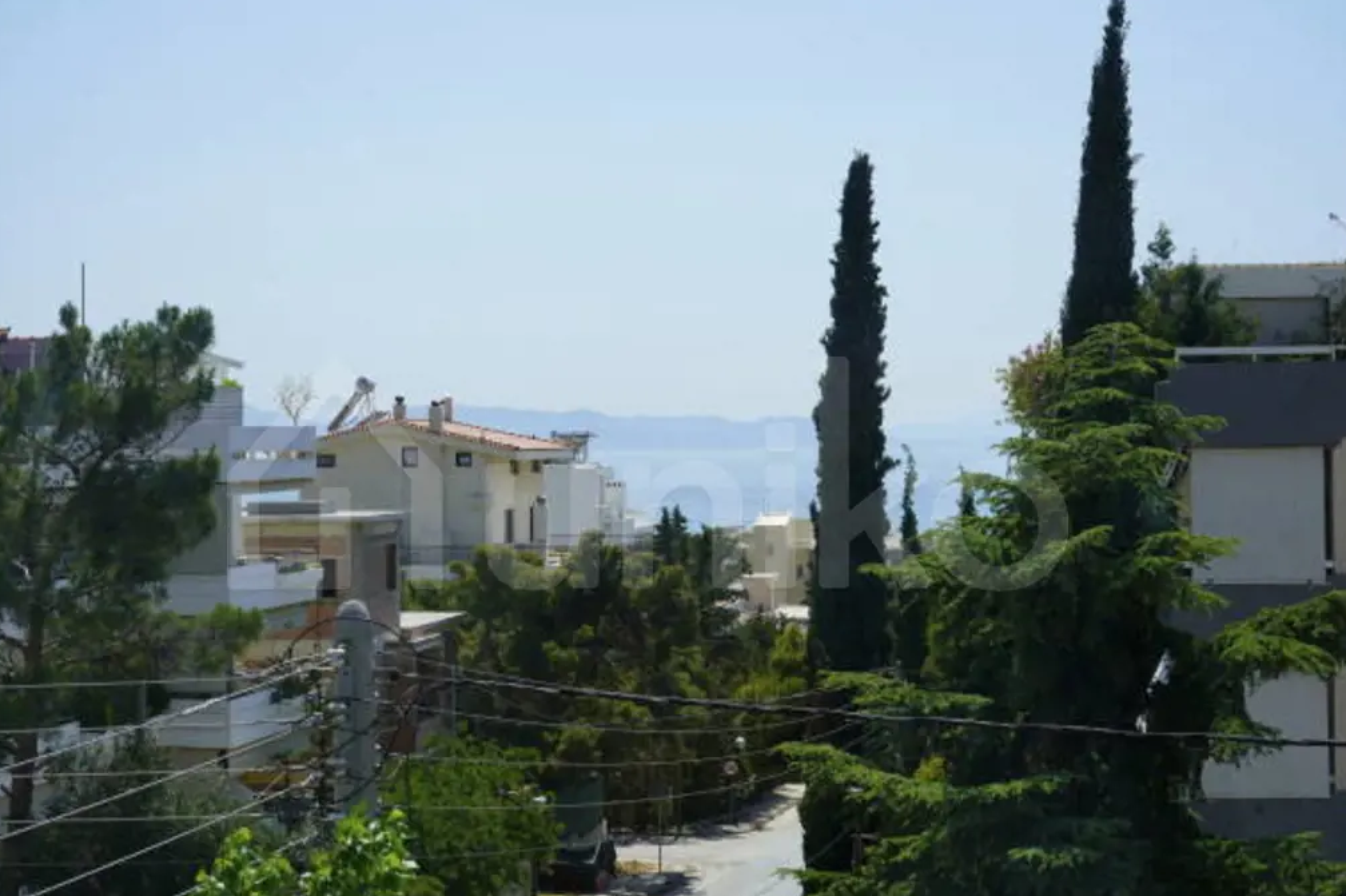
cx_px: 648
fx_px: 2803
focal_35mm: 75
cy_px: 473
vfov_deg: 18.2
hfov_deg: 27.0
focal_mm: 70
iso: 100
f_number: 11
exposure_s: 1/200
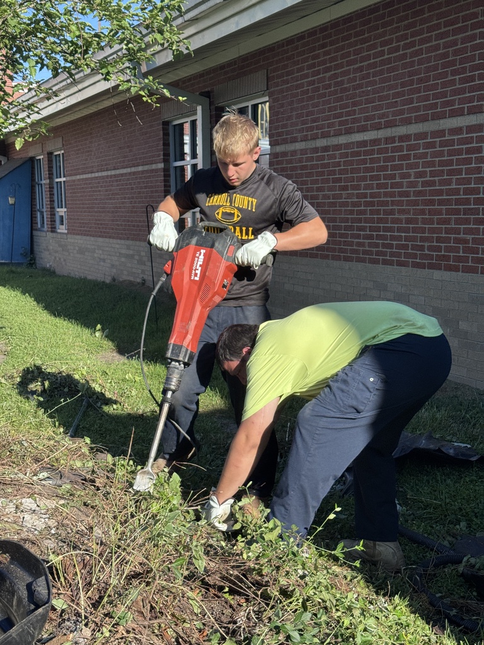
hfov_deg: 30.3
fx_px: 895
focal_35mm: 48
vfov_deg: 39.7
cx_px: 242
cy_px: 322
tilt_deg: -7.4
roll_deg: +0.5
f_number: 1.78
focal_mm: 6.76
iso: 64
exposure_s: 1/1597
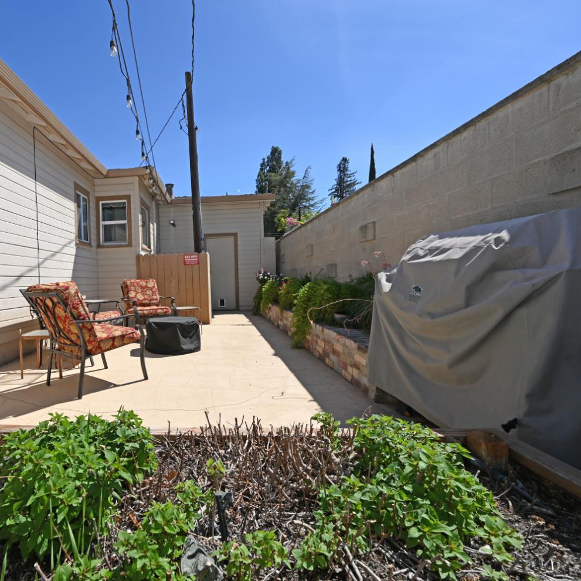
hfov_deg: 77.5
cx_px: 183
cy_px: 292
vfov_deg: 80.7
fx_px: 342
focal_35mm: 18
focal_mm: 14
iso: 100
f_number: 10
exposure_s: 1/200
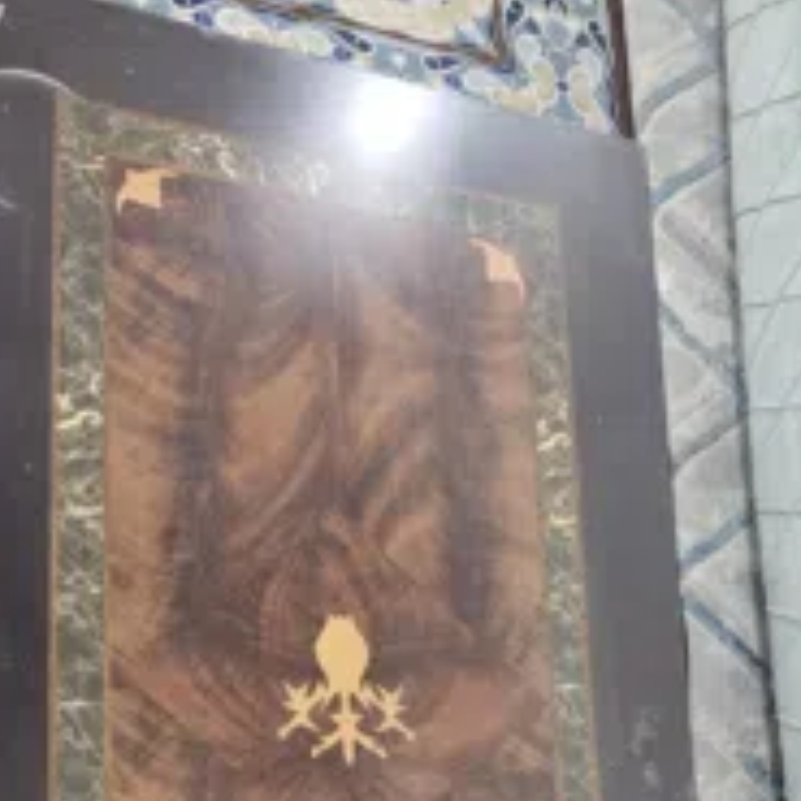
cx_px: 286
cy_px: 827
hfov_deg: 38.0
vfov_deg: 34.4
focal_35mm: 44
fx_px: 1152
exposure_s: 1/25
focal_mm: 6.3
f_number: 1.7
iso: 640
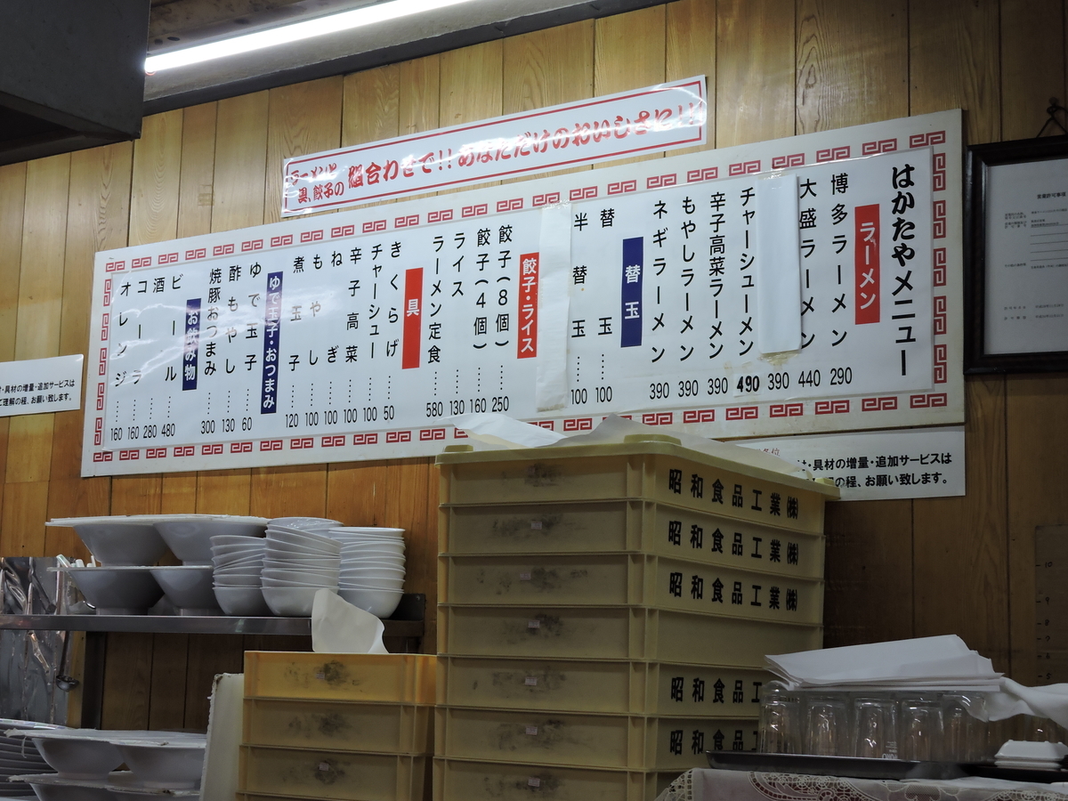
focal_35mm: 60
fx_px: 1851
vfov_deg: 24.4
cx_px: 534
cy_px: 400
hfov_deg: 32.2
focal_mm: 10.7
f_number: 4.2
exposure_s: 1/30
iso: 220
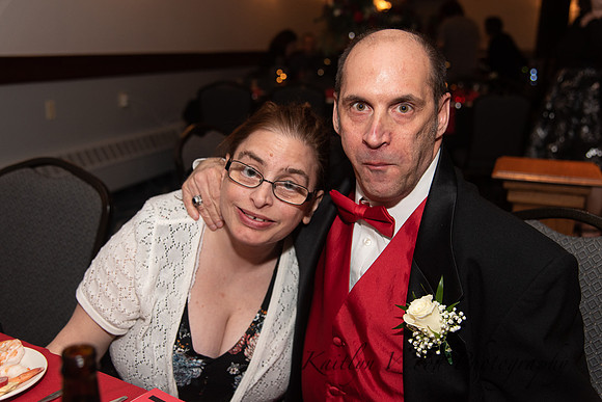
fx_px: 636
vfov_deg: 35.1
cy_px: 201
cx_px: 301
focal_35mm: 38
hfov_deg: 50.7
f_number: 4
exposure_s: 1/200
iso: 800
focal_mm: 38
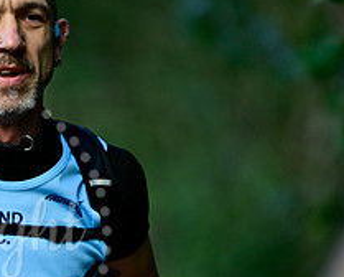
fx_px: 10608
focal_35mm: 1040
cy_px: 233
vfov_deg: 1.5
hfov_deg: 1.9
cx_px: -46
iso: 800
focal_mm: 400
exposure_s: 1/1000
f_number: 2.8
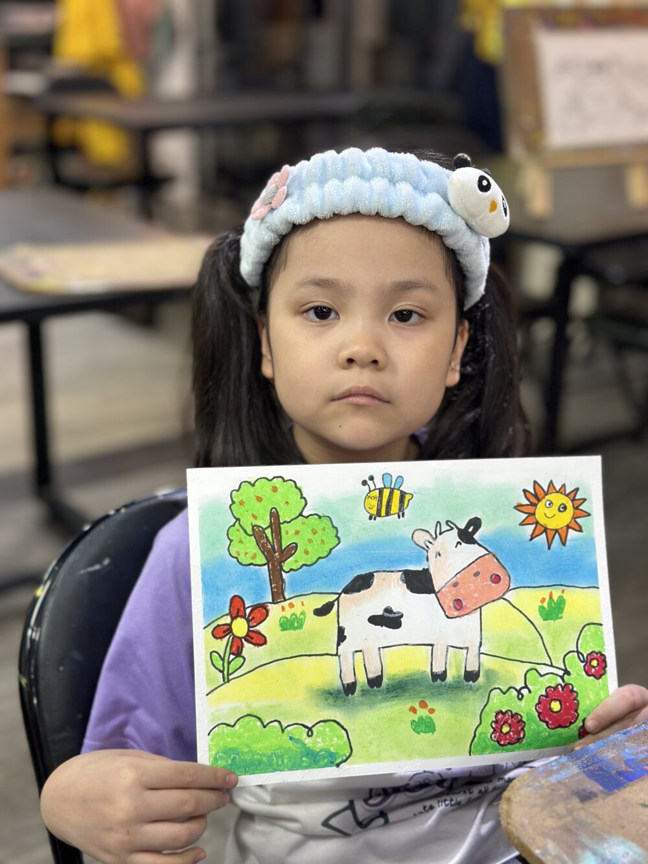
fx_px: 1198
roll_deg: -2.1
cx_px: 324
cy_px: 432
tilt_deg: -20.3
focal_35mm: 48
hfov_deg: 30.3
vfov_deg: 39.7
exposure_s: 1/100
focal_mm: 6.86
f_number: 1.78
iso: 125
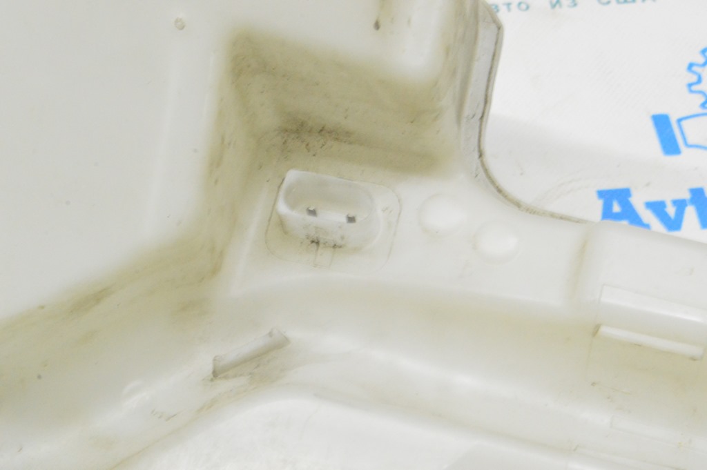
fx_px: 1619
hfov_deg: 24.6
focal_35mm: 82
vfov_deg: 16.5
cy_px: 235
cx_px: 354
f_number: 20
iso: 6400
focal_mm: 55
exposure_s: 1/15
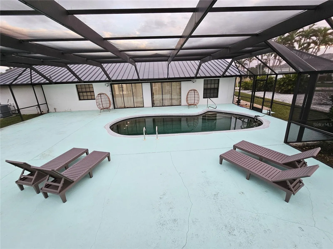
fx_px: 125
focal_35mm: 13
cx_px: 166
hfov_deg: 106.2
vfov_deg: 89.9
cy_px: 124
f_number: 2.2
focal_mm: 2.2
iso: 125
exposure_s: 1/77
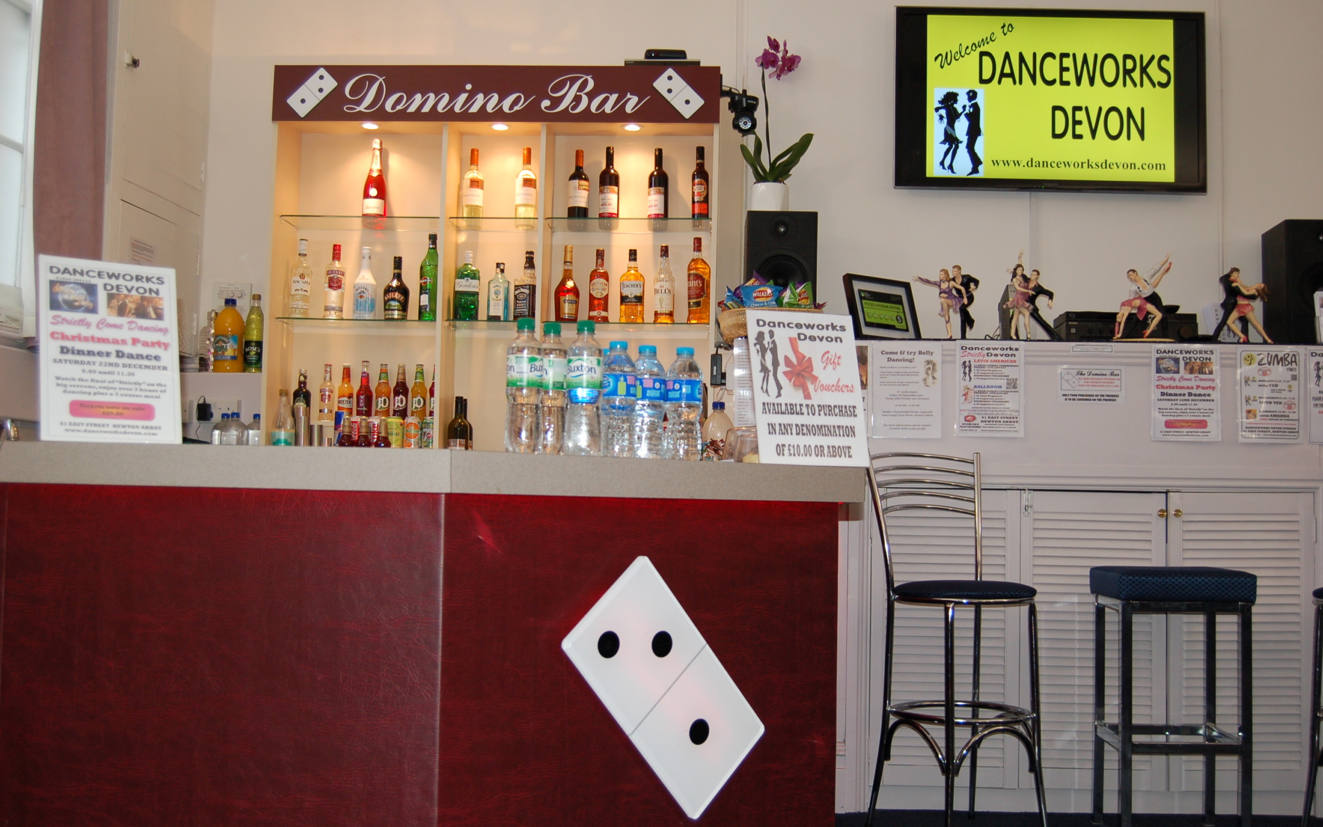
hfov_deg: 49.3
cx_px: 665
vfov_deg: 32.0
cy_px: 404
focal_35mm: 40
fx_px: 1442
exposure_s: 1/60
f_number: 4
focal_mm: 26
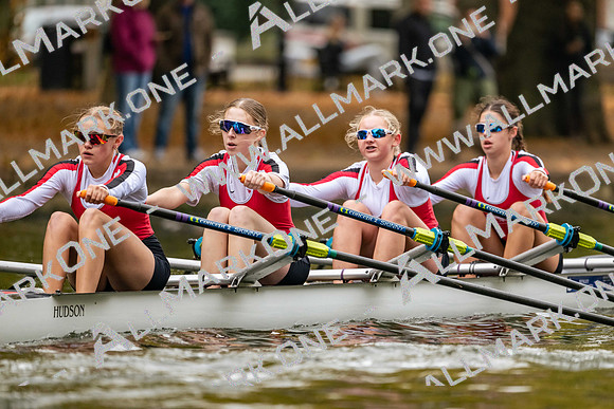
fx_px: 6823
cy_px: 204
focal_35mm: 400
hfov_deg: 5.2
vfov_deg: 3.4
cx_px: 307
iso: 2500
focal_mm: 400
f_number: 4.5
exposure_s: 1/2500
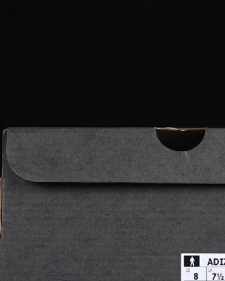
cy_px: 205
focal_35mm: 156
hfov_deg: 9.9
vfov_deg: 12.3
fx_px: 1298
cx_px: 171
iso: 160
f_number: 6.3
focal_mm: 50
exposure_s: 1/80
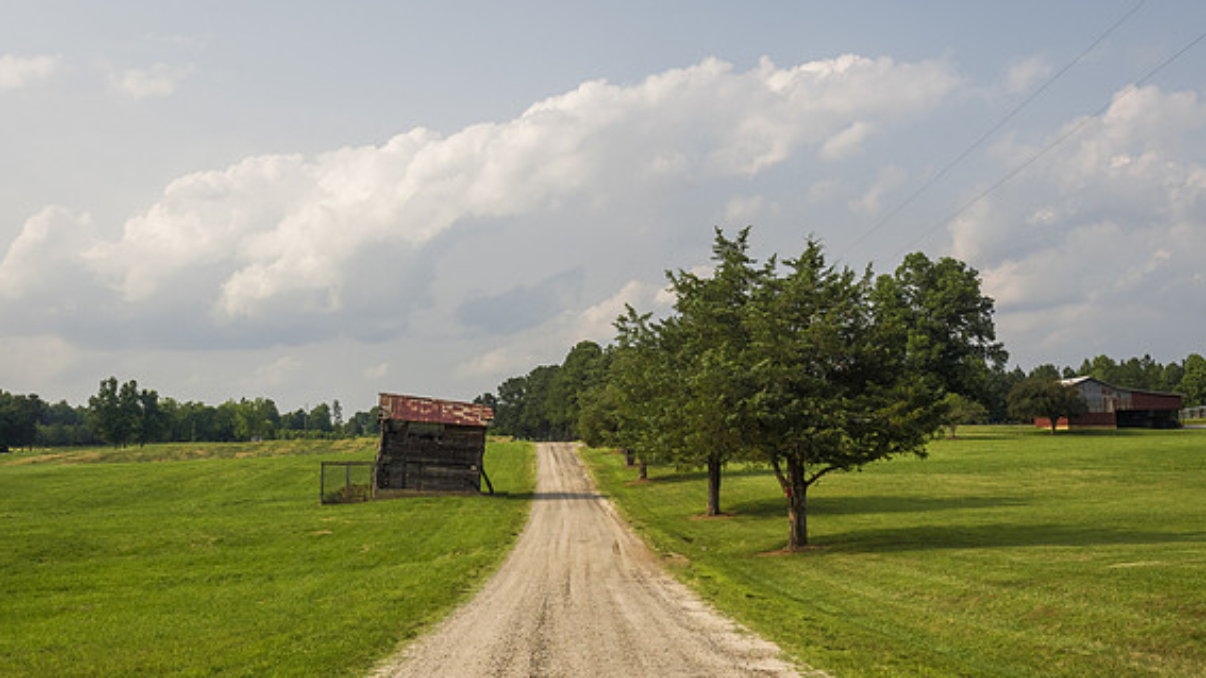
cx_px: 575
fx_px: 1183
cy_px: 290
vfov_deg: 31.9
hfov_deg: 54.0
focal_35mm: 37
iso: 200
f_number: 6.3
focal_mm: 16
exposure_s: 1/320
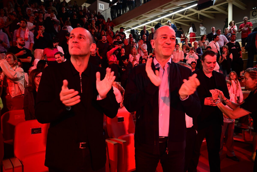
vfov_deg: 47.9
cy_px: 86
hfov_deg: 67.4
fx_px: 193
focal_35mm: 27
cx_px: 128
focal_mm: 27
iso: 1250
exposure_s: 1/160
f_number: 4
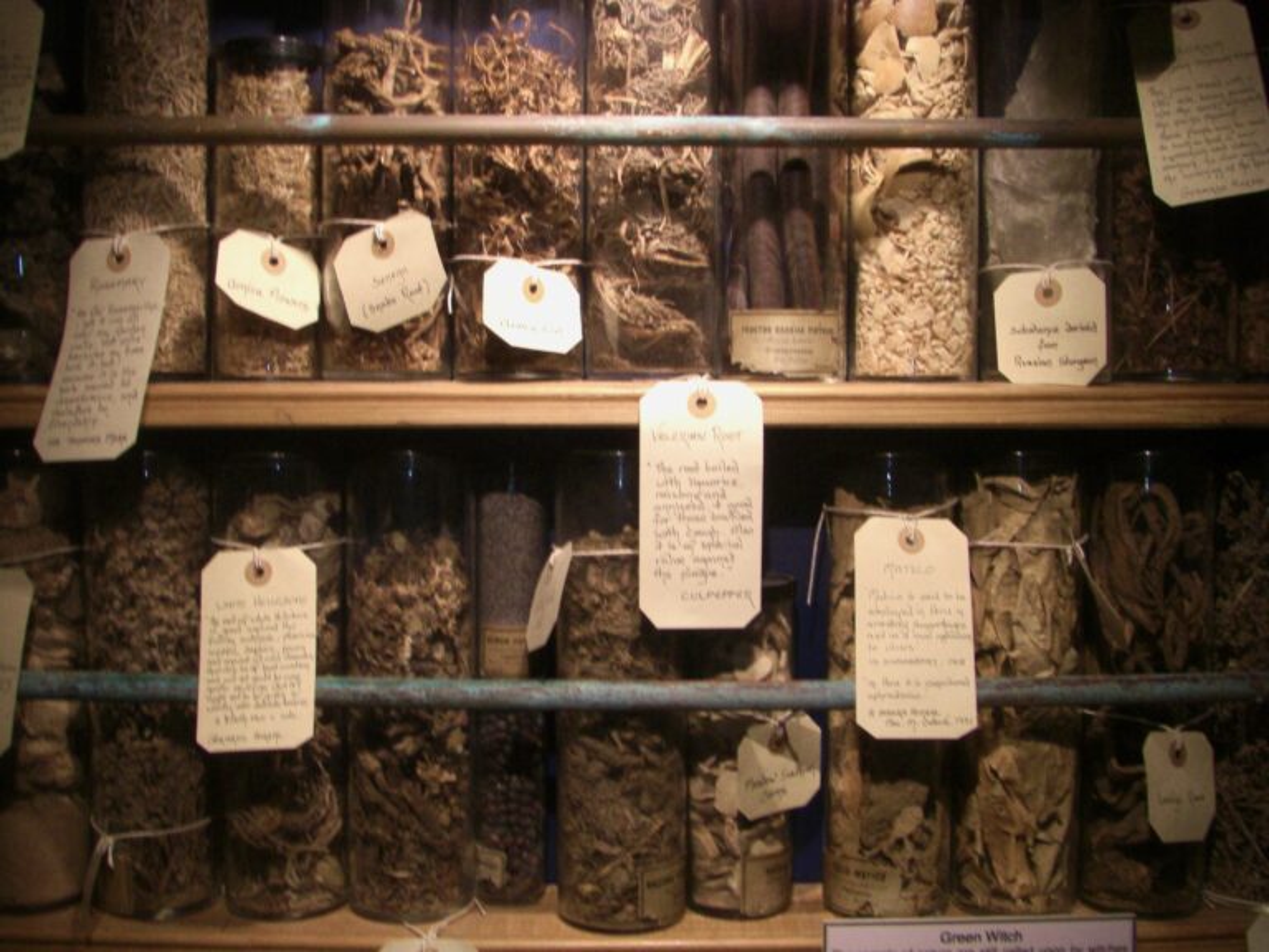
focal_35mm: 38
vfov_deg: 37.7
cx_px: 634
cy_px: 476
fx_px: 1393
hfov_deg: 49.0
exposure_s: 1/15
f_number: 3.4
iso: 200
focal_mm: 6.3
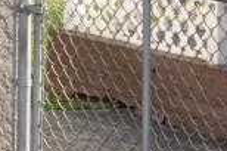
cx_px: -473
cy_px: -150
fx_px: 1561
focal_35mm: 248
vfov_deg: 5.4
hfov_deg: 7.3
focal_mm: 22
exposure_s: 1/200
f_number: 8
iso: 200
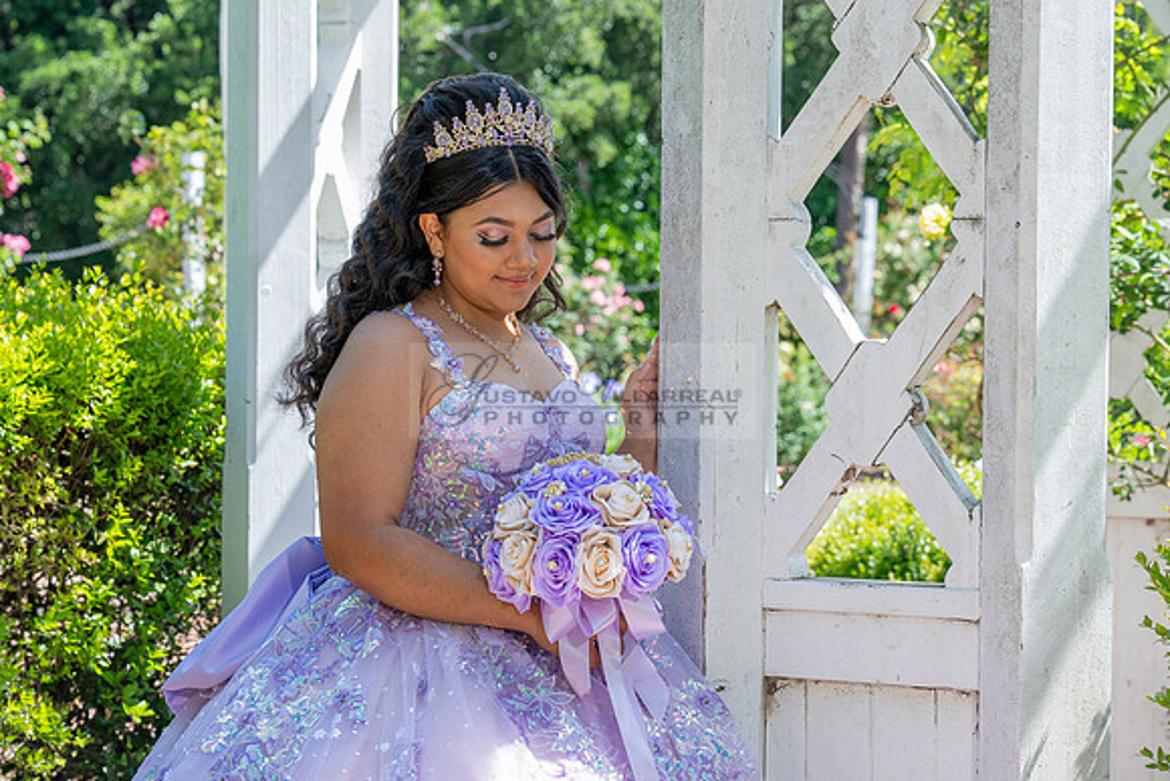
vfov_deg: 17.7
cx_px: 551
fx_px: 2507
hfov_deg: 26.3
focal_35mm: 77
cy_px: 388
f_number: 6.3
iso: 200
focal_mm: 70
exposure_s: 1/200
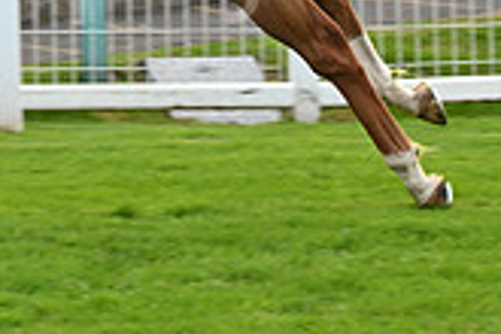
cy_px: -196
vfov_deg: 3.8
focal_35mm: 358
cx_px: -100
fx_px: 4982
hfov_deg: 5.7
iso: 1250
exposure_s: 1/640
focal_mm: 102
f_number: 4
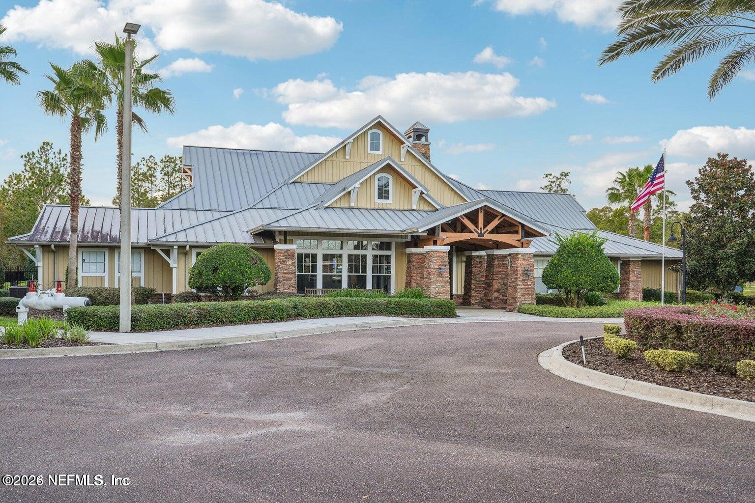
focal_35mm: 30
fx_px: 629
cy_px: 252
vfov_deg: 43.6
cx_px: 378
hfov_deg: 61.9
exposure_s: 1/25
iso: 400
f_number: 8
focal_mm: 30
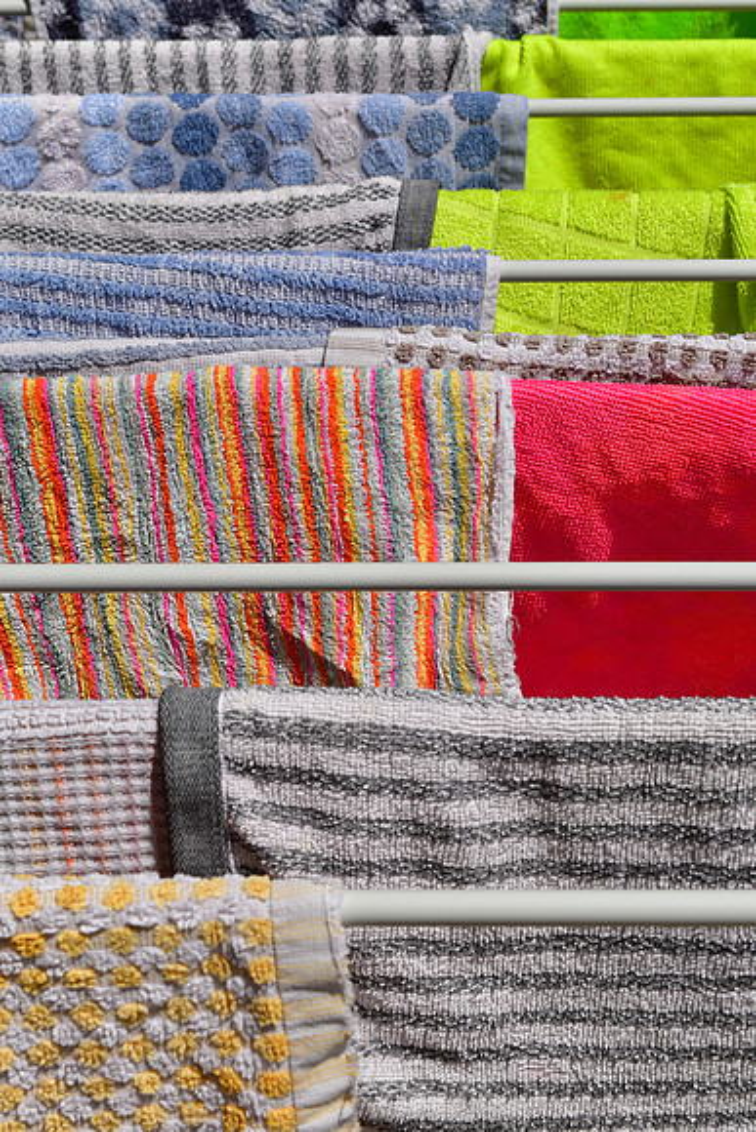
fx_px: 2581
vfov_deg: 24.8
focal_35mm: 82
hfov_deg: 16.7
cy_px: 566
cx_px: 378
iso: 200
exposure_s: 1/400
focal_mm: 55
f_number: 16
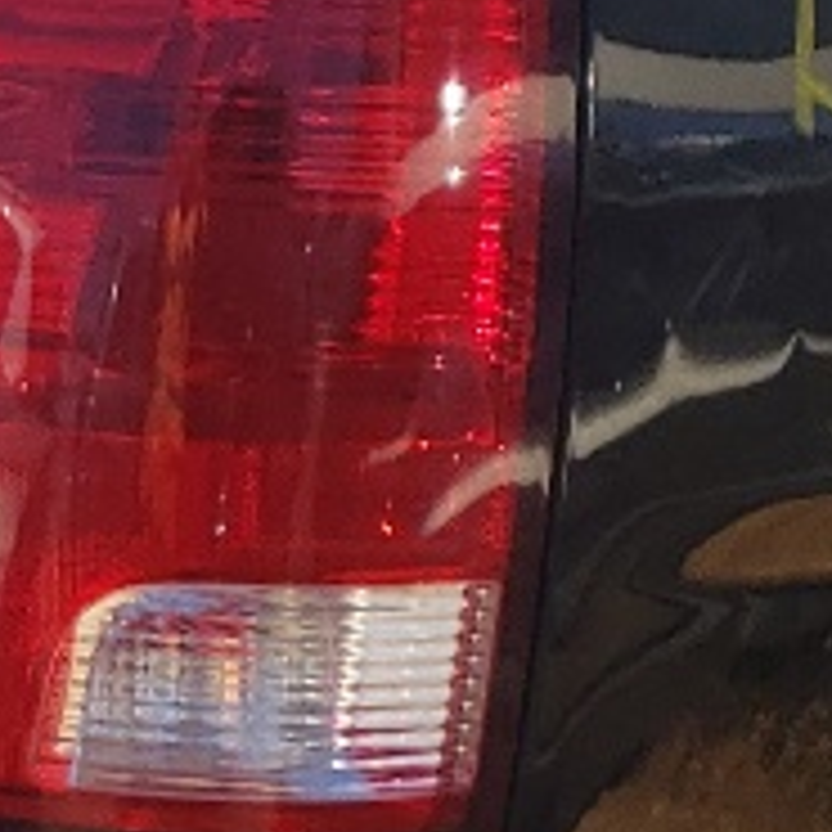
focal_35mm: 199
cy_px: 198
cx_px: -985
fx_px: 5411
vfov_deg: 8.8
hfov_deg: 8.2
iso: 50
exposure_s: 1/2000
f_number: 1.5
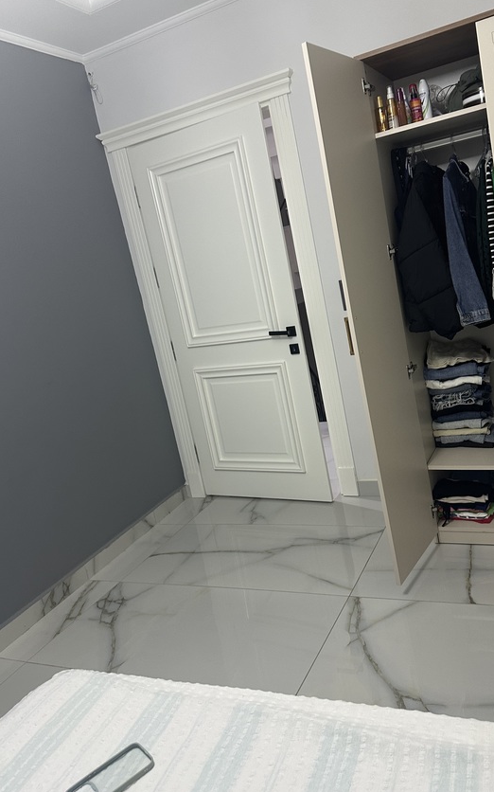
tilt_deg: -10.2
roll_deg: +11.1
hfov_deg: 44.4
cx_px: 280
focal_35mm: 28
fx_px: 604
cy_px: 376
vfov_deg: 66.4
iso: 250
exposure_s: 1/92
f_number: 1.78
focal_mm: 6.86
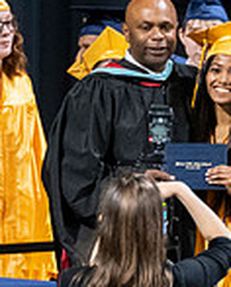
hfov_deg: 1.0
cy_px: 230
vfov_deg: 1.3
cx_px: 254
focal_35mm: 1499
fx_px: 12784
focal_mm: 200
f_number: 4
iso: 2000
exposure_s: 1/200
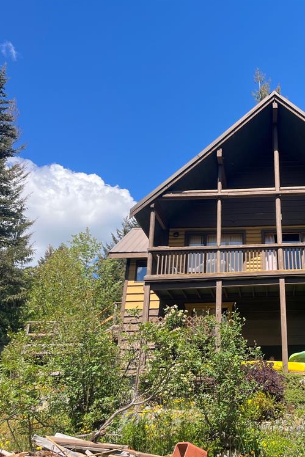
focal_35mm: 37
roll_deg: +2.9
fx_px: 470
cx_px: 268
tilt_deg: +25.1
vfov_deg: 51.9
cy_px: 231
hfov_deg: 34.2
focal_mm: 5.1
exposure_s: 1/1441
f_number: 1.6
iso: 50
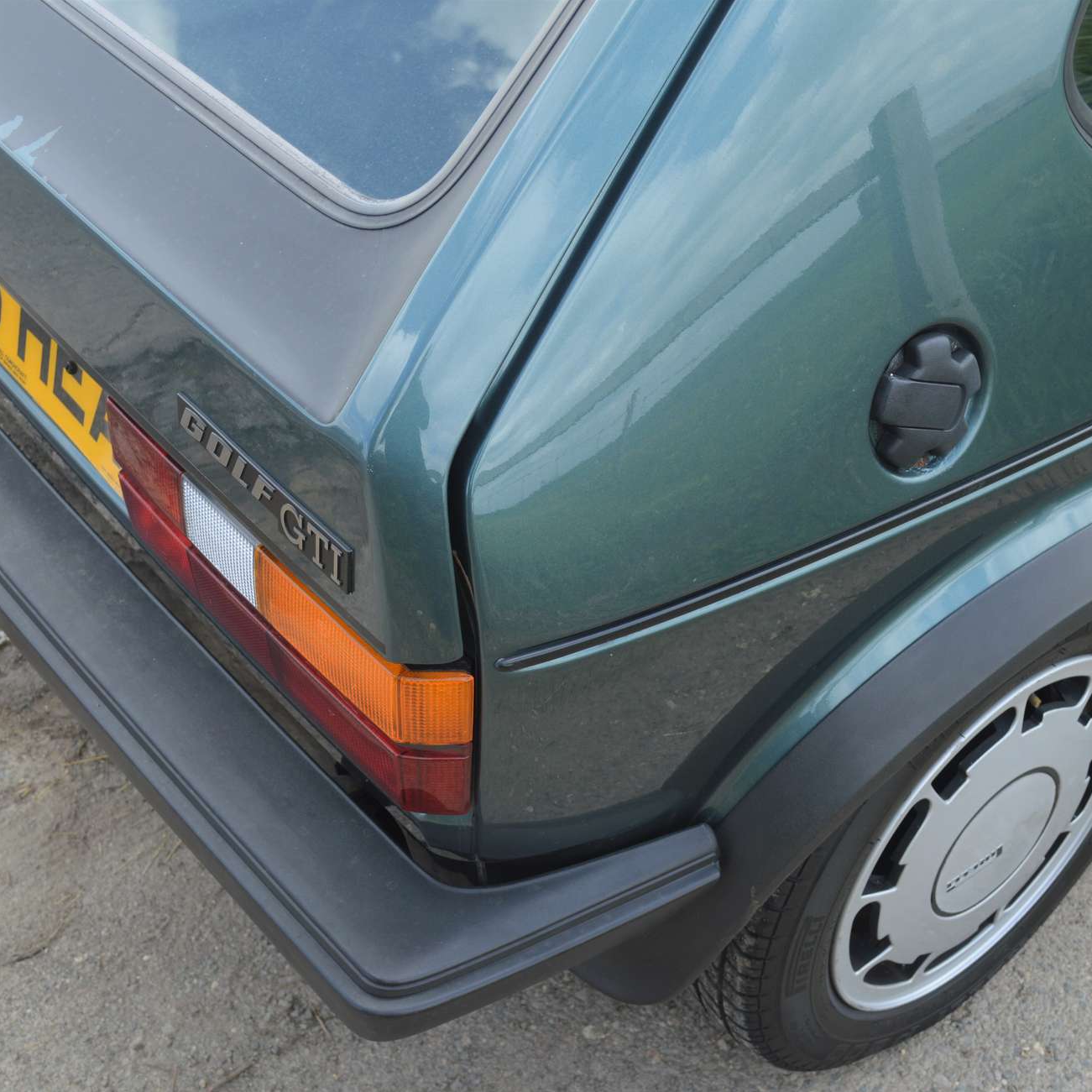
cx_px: 555
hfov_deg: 36.1
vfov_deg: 36.1
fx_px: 1677
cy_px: 557
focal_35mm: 47
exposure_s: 1/100
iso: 100
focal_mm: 24
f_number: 6.3
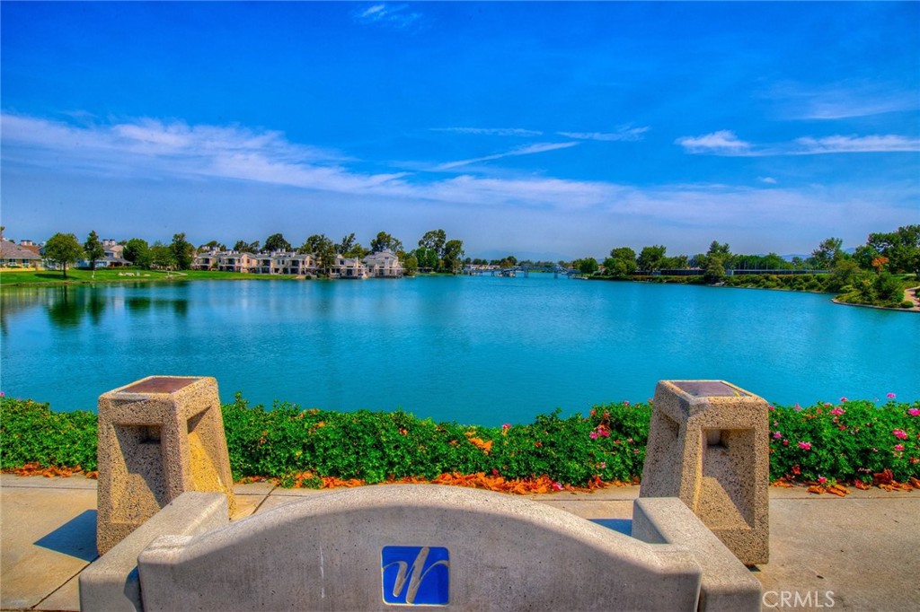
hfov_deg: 90.0
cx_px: 460
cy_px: 306
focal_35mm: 18
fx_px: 460
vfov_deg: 67.3
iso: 400
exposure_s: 1/200
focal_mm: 18
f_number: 22
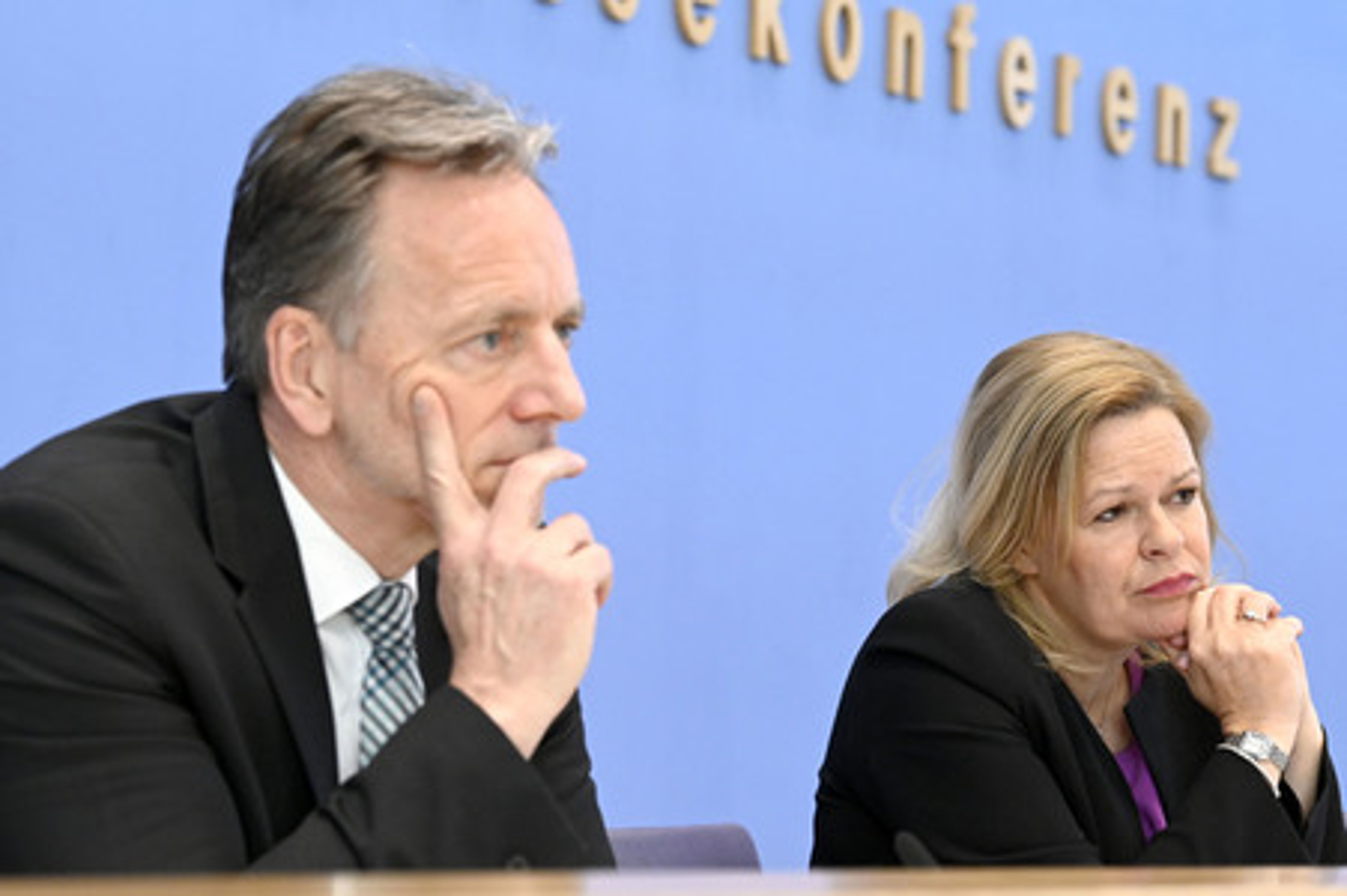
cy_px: 448
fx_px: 3215
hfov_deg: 23.7
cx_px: 674
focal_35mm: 86
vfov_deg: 15.9
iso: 4000
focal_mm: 86
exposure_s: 1/640
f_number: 5.6
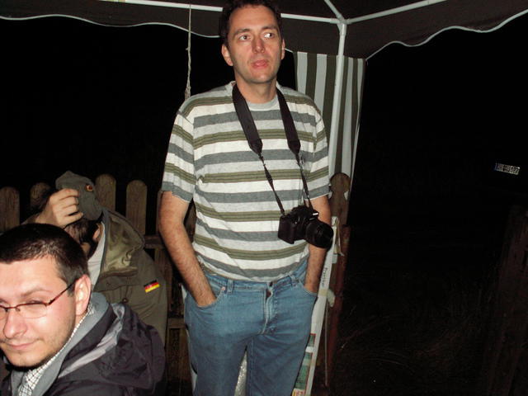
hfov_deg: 52.6
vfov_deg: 40.7
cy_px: 198
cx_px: 264
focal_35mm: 35
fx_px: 534
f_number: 2.8
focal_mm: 5.86
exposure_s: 1/40
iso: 160
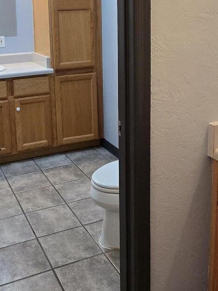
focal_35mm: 42
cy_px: 70
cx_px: 95
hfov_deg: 34.3
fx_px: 353
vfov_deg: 43.2
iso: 250
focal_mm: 2.2
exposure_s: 1/60
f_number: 2.2
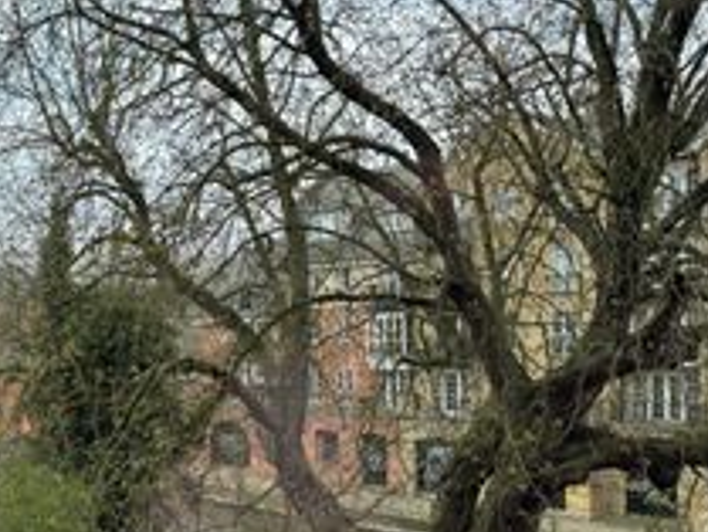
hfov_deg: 37.9
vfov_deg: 31.2
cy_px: 373
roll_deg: +2.1
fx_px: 941
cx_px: 47
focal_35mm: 46
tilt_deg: -2.4
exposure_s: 1/1767
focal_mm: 6.76
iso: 80
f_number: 1.78
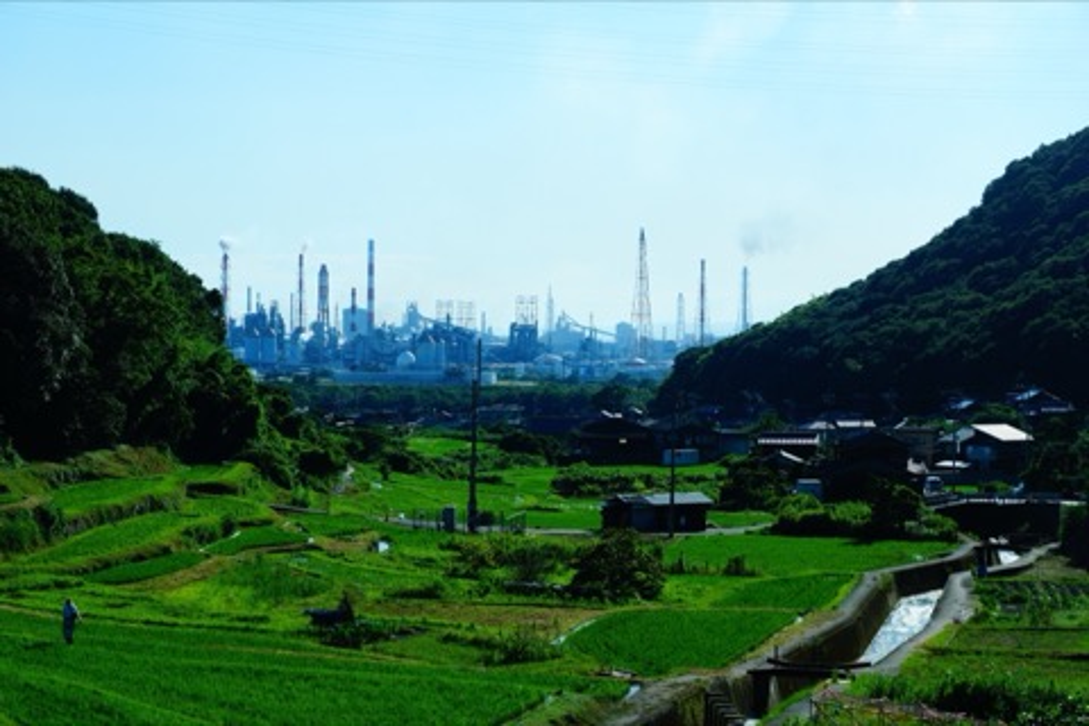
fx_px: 2269
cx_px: 544
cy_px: 363
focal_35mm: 75
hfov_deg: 27.0
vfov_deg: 18.2
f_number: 7.1
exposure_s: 1/500
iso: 100
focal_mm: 50
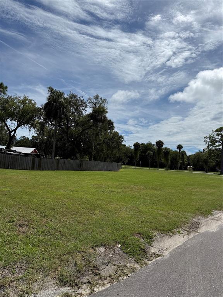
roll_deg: -5.9
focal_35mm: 24
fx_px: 206
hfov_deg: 56.8
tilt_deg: +4.9
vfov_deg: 71.6
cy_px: 148
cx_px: 112
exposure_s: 1/11905
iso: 80
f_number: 1.78
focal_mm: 6.76
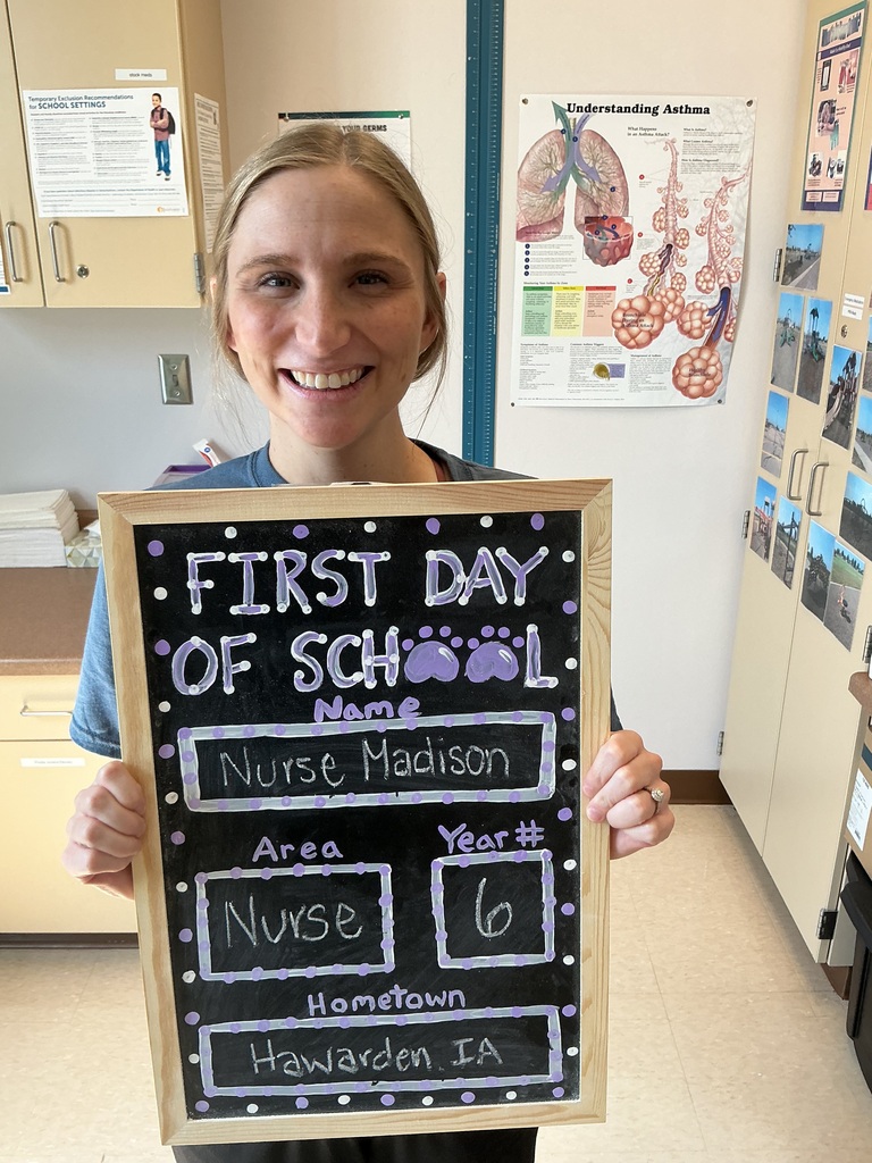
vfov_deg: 61.7
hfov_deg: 48.2
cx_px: 436
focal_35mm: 29
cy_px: 582
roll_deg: -0.2
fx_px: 974
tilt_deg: -21.7
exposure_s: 1/120
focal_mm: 3
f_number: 1.8
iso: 40
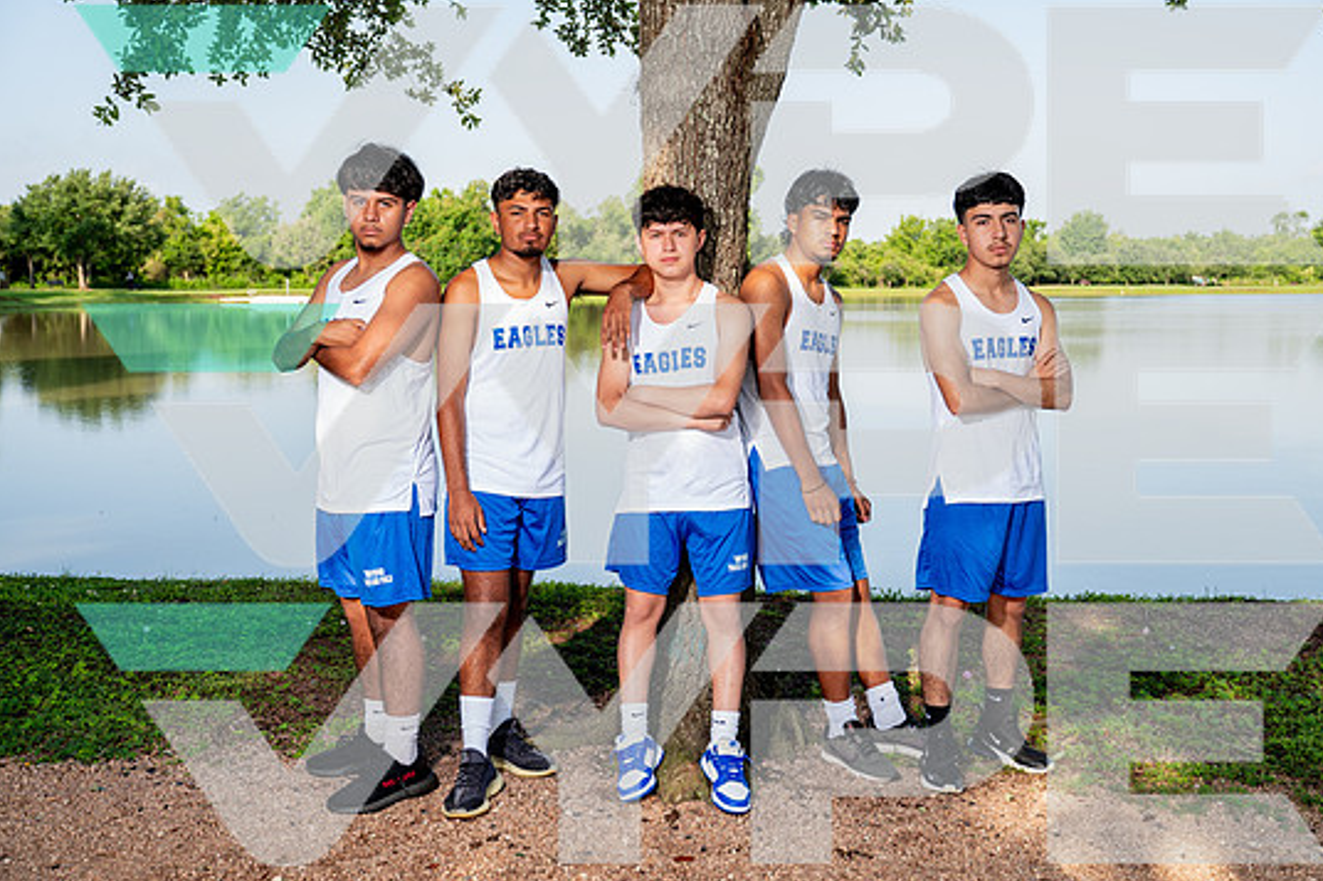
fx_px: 1433
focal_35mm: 39
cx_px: 711
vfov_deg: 34.2
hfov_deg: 49.5
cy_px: 436
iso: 100
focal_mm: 36
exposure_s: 1/250
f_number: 4
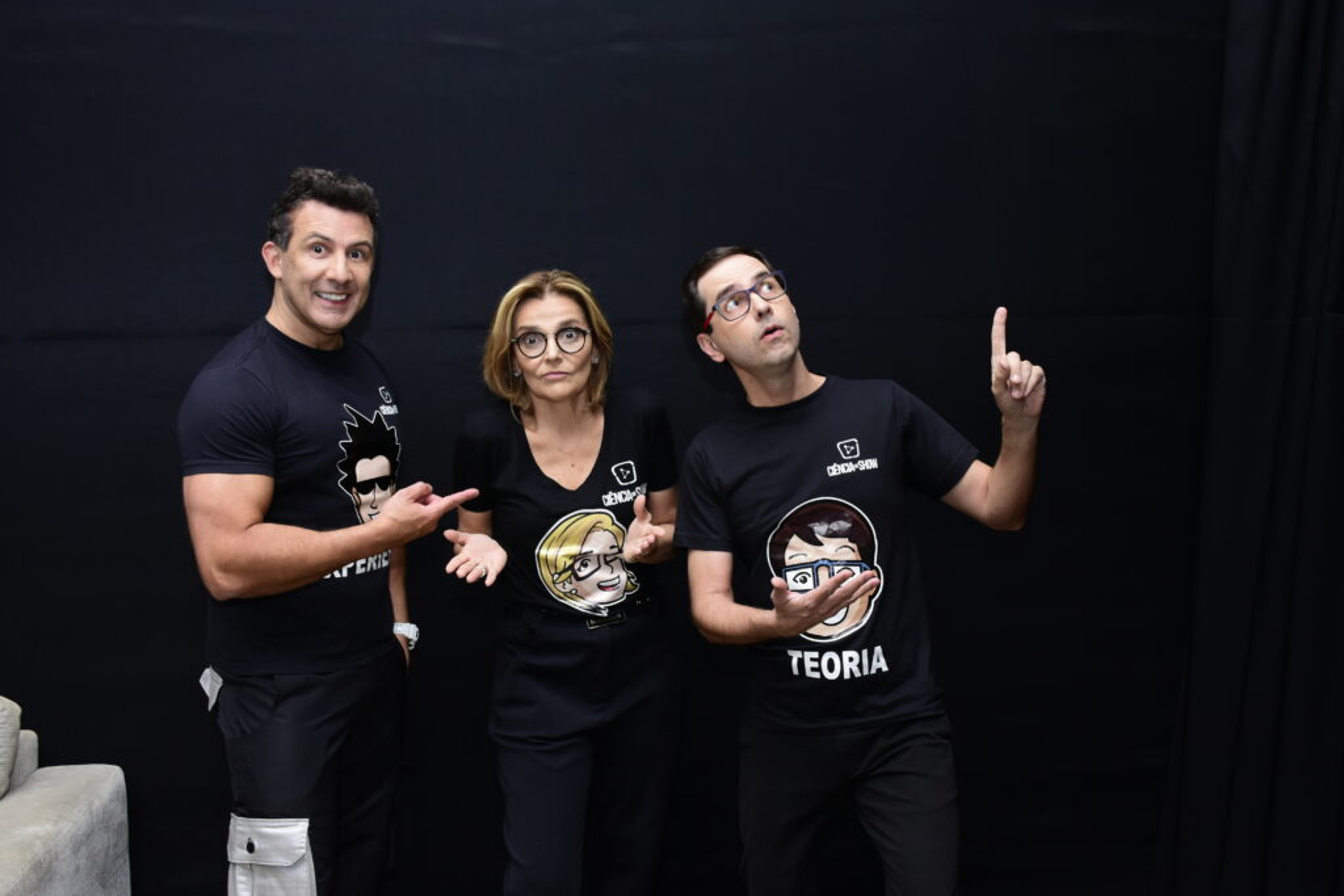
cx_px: 672
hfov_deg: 55.1
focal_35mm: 34
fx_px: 1288
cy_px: 448
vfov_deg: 38.4
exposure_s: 1/125
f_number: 5.6
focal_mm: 23
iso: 800
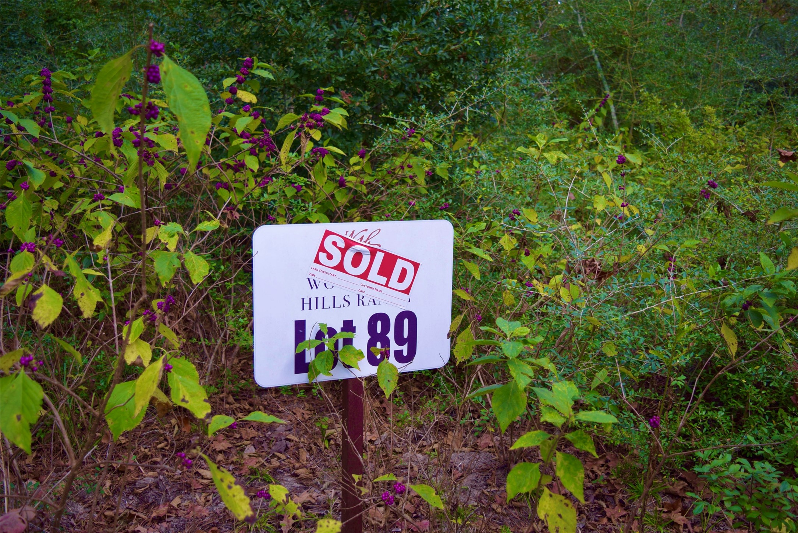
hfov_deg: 55.1
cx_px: 399
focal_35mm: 34
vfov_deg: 38.4
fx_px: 765
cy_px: 266
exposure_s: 1/250
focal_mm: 23
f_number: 3.8
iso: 200
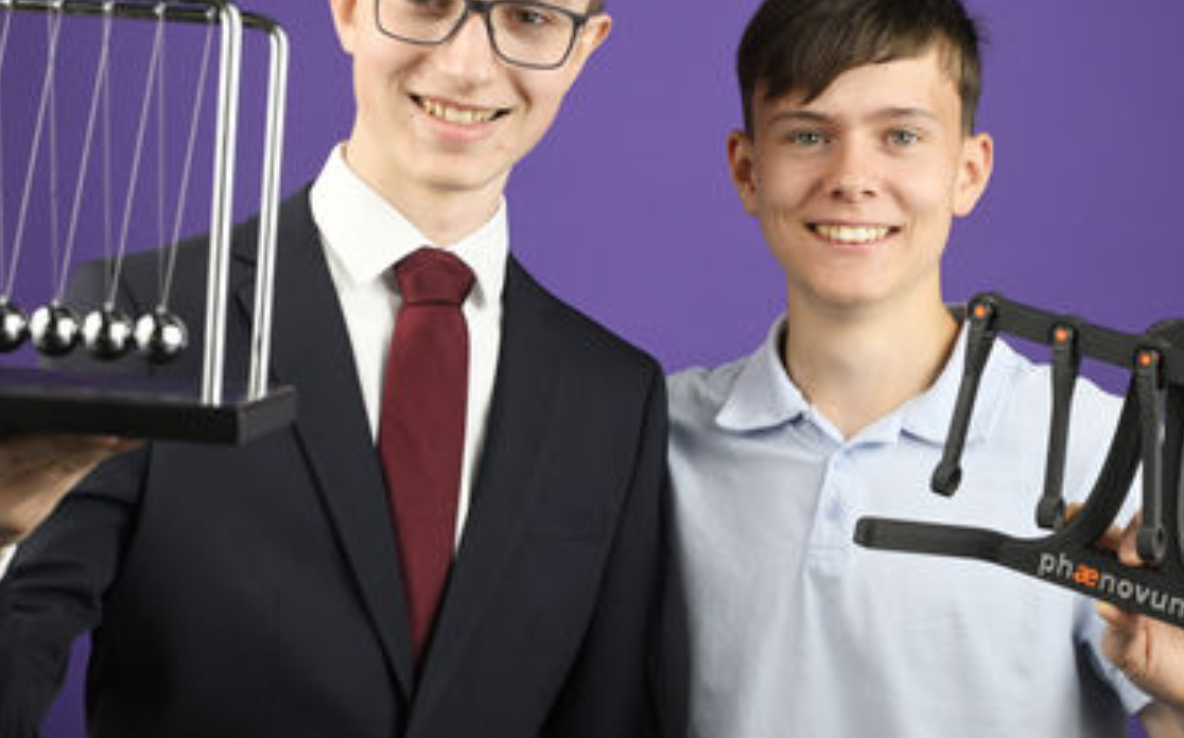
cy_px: 296
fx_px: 2193
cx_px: 630
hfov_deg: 30.2
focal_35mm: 68
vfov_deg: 19.1
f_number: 7.1
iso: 1000
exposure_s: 1/200
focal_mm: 40
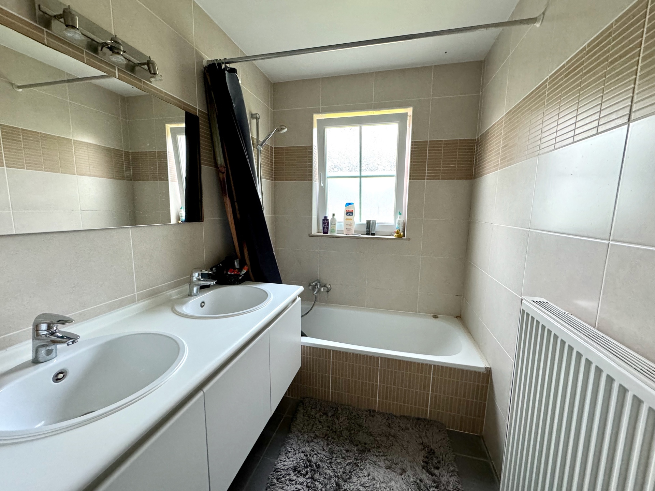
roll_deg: -0.3
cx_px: 328
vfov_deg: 85.7
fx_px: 265
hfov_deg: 102.1
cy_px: 246
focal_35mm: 14
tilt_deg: -7.5
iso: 320
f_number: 2.2
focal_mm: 2.22
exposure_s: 1/99
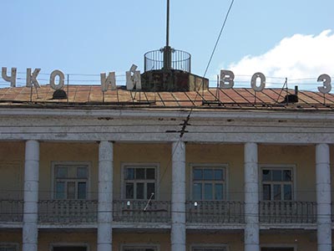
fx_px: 1042
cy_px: 126
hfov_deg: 18.2
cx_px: 167
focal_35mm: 108
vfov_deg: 13.7
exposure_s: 1/250
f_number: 5.3
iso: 50
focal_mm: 18.9
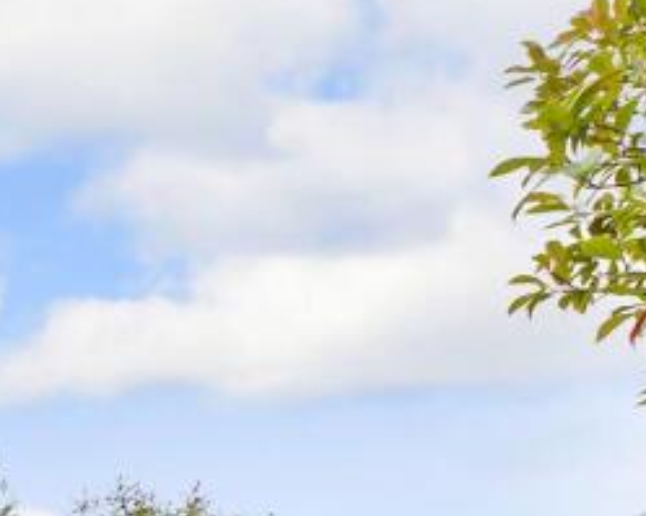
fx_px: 1108
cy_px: 784
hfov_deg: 22.3
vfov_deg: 21.7
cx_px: -467
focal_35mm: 58
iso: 160
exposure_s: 1/200
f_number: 8
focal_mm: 10
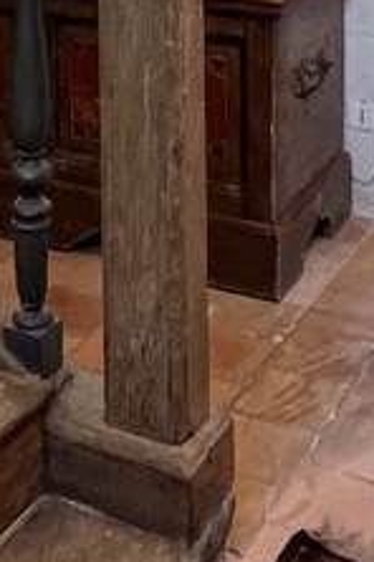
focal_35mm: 73
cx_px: 99
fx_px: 1137
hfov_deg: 18.6
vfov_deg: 23.5
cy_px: -220
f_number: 1.8
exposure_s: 1/50
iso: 320
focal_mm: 1.57
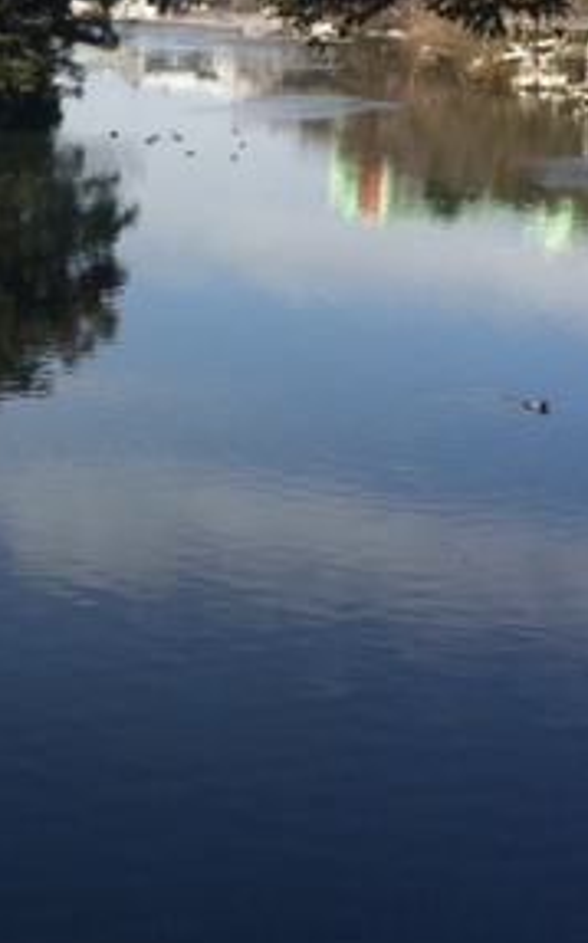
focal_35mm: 71
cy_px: 204
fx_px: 1823
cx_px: 72
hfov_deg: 18.1
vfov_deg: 28.4
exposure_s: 1/1580
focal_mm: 4.12
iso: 32
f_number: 2.2
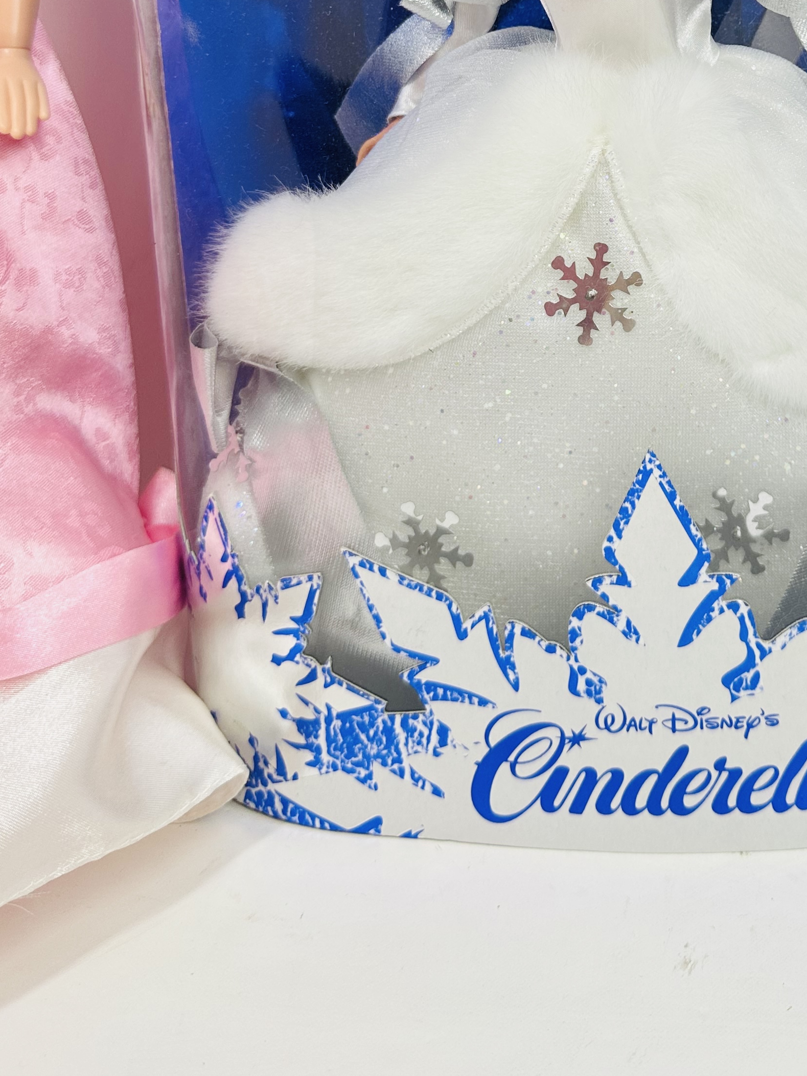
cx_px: 645
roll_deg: +0.9
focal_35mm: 44
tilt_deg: -10.0
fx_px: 1368
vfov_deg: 39.9
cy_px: 112
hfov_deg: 32.0
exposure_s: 1/709
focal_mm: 6.86
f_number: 1.78
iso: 80
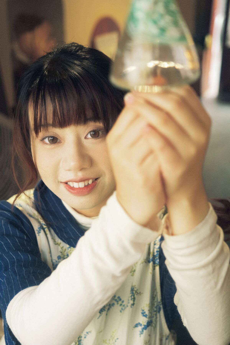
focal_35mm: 50
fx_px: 479
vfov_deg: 39.6
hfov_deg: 27.0
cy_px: 172
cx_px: 115
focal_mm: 33.2
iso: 250
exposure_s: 1/60
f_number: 2.8
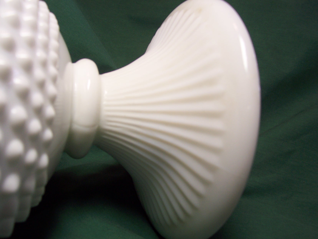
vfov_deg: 38.7
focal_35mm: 37
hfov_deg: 50.1
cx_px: 159
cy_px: 120
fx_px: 340
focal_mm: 5.6
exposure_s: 1/45
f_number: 2.8
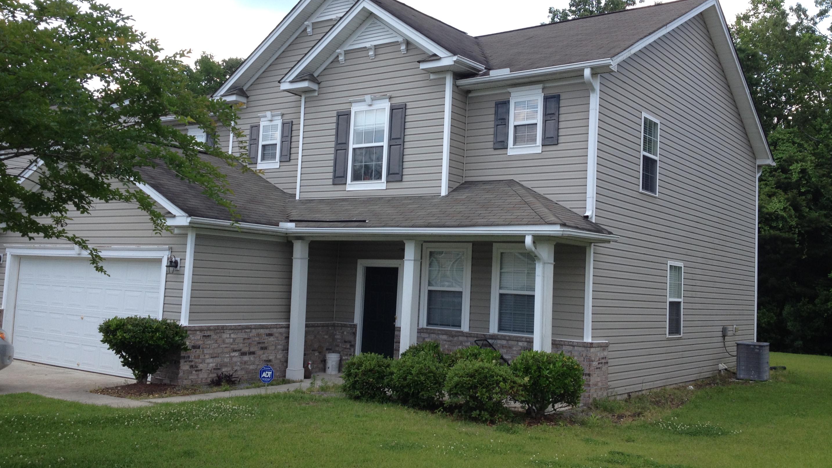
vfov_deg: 29.7
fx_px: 882
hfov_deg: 50.5
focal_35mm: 40
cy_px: 208
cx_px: 417
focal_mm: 4.28
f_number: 2.4
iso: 50
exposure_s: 1/476
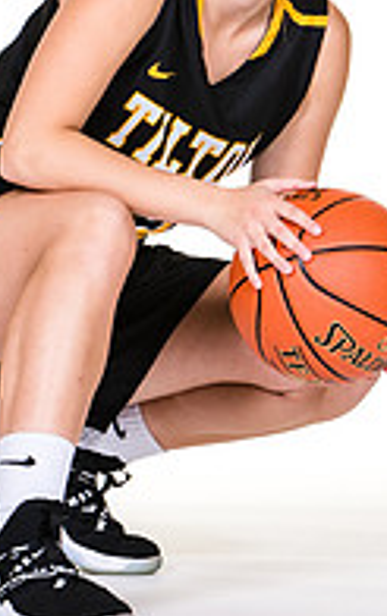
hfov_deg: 3.0
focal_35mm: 438
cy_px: 226
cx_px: 223
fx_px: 7370
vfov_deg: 4.8
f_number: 6.3
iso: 200
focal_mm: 125
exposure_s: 1/160
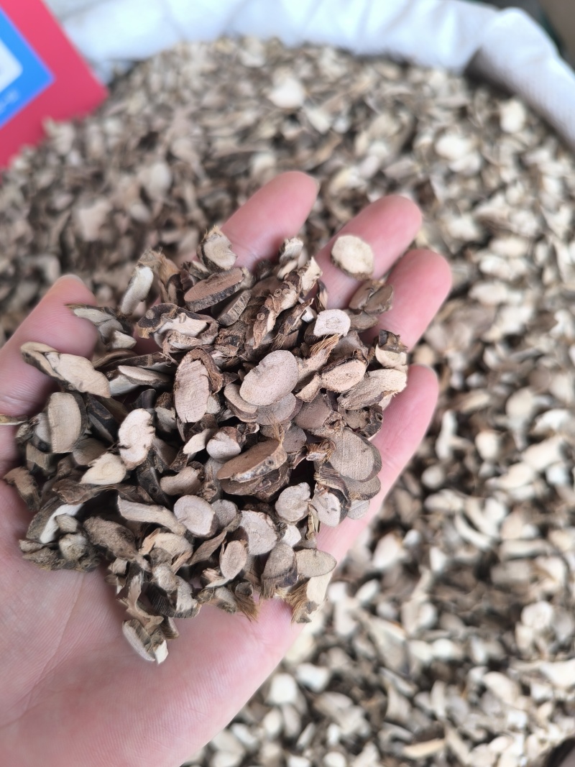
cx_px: 288
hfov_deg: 58.9
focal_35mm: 23
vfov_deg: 73.9
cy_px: 384
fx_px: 510
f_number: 1.65
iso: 80
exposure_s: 1/100
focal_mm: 6.14
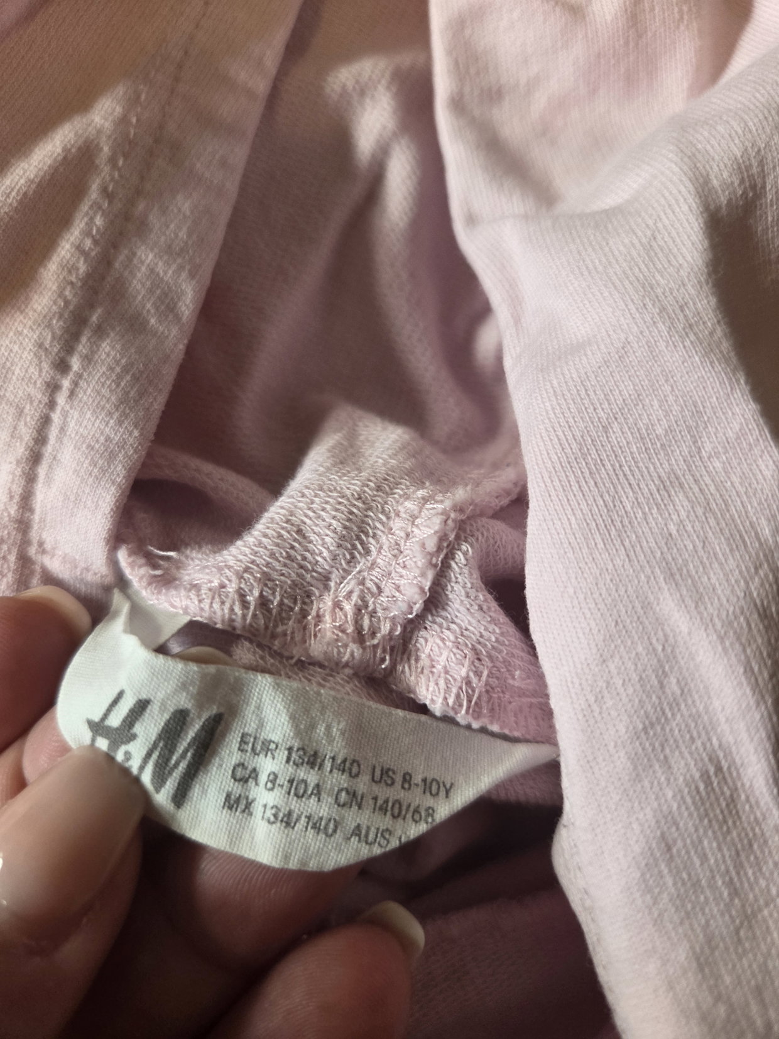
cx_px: 390
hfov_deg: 58.9
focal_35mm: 23
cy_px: 520
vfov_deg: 73.9
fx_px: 690
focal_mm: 5.4
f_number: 1.8
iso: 250
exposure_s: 1/100
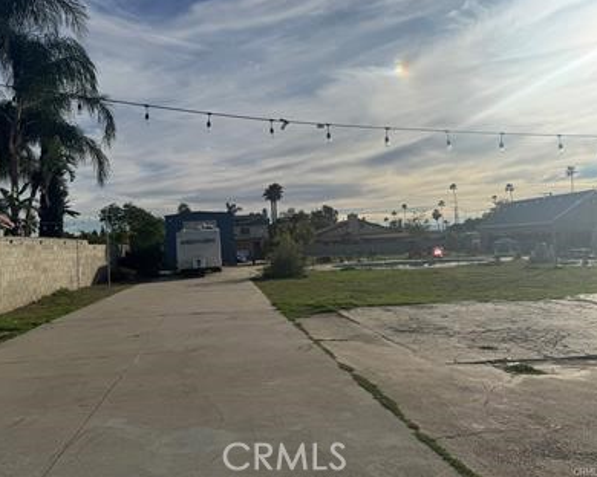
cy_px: 221
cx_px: 263
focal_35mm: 27
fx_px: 477
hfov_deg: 63.9
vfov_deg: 53.1
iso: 80
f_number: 1.78
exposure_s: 1/12346
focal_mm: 6.76
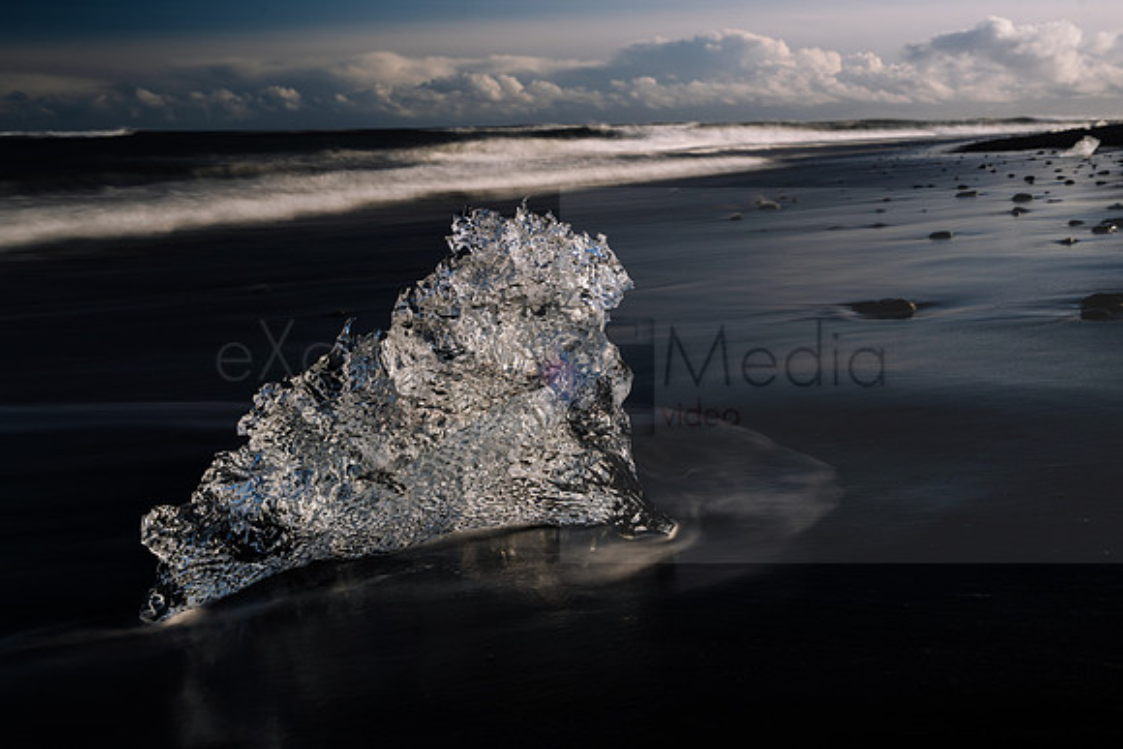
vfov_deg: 37.2
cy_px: 371
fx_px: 1112
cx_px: 567
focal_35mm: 36
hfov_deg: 53.6
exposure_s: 4
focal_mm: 35
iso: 100
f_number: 8
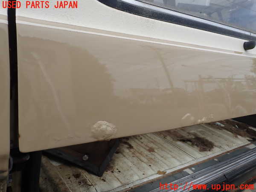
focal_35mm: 30
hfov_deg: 60.0
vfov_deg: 46.8
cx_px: 128
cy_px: 96
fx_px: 222
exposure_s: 1/640
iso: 100
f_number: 3.2
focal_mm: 5.4
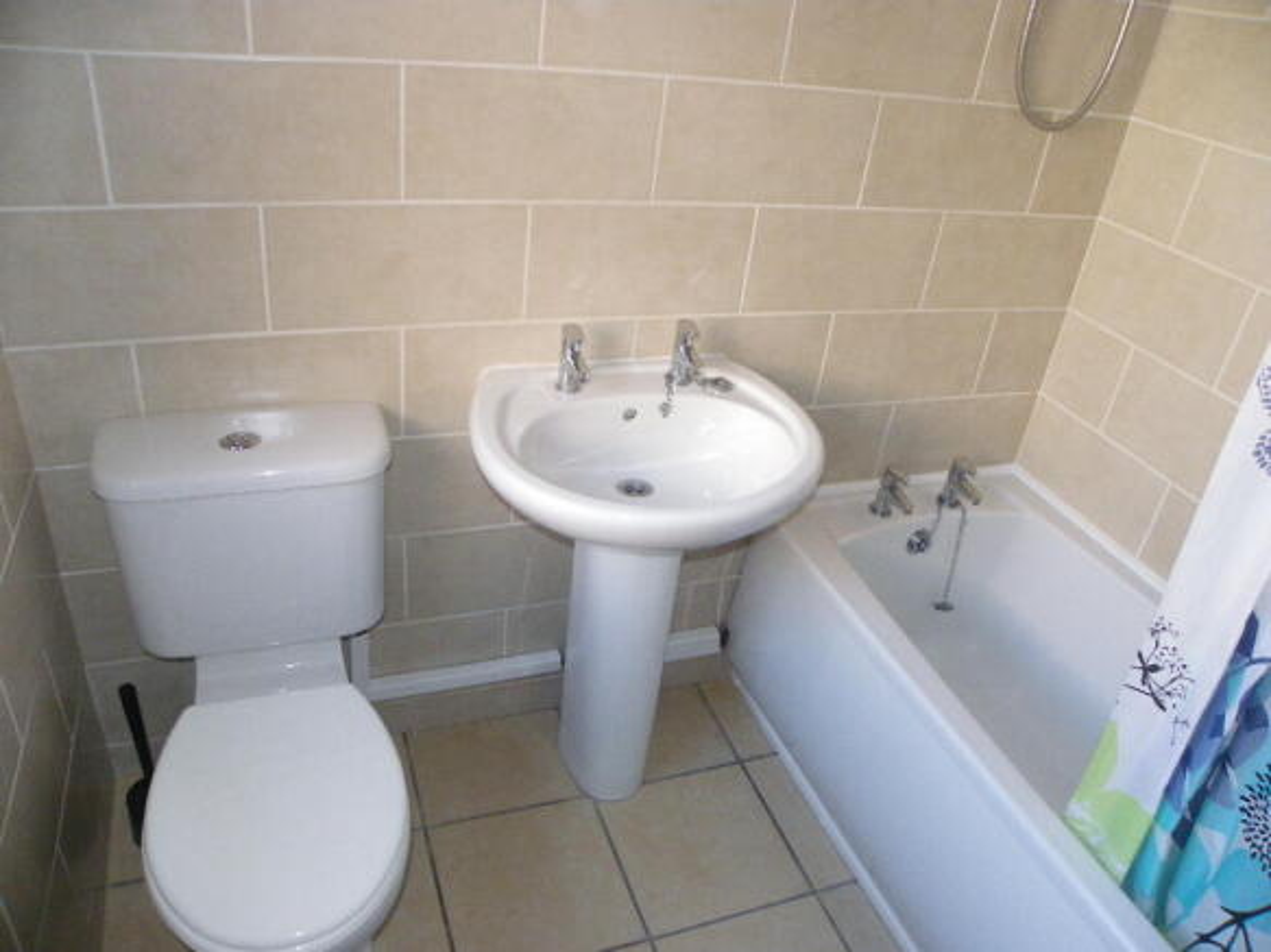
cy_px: 476
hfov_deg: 67.3
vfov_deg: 53.0
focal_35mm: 26
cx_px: 636
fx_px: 954
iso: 320
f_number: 2.8
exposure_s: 1/60
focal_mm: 4.6
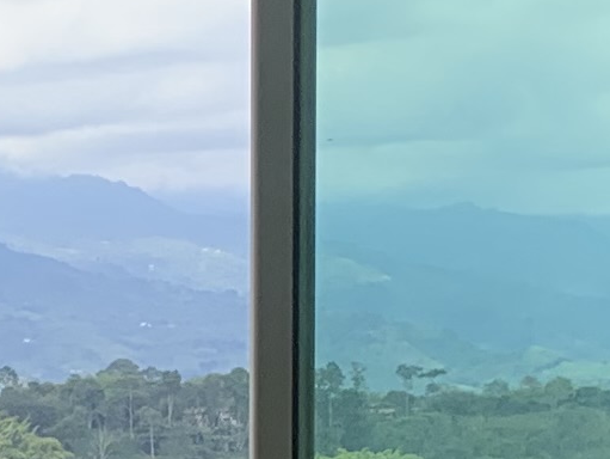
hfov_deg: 8.6
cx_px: -988
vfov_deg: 7.0
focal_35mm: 205
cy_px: 913
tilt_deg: -7.5
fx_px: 3615
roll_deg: +2.0
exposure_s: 1/759
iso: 25
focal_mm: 4.25
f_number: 1.8
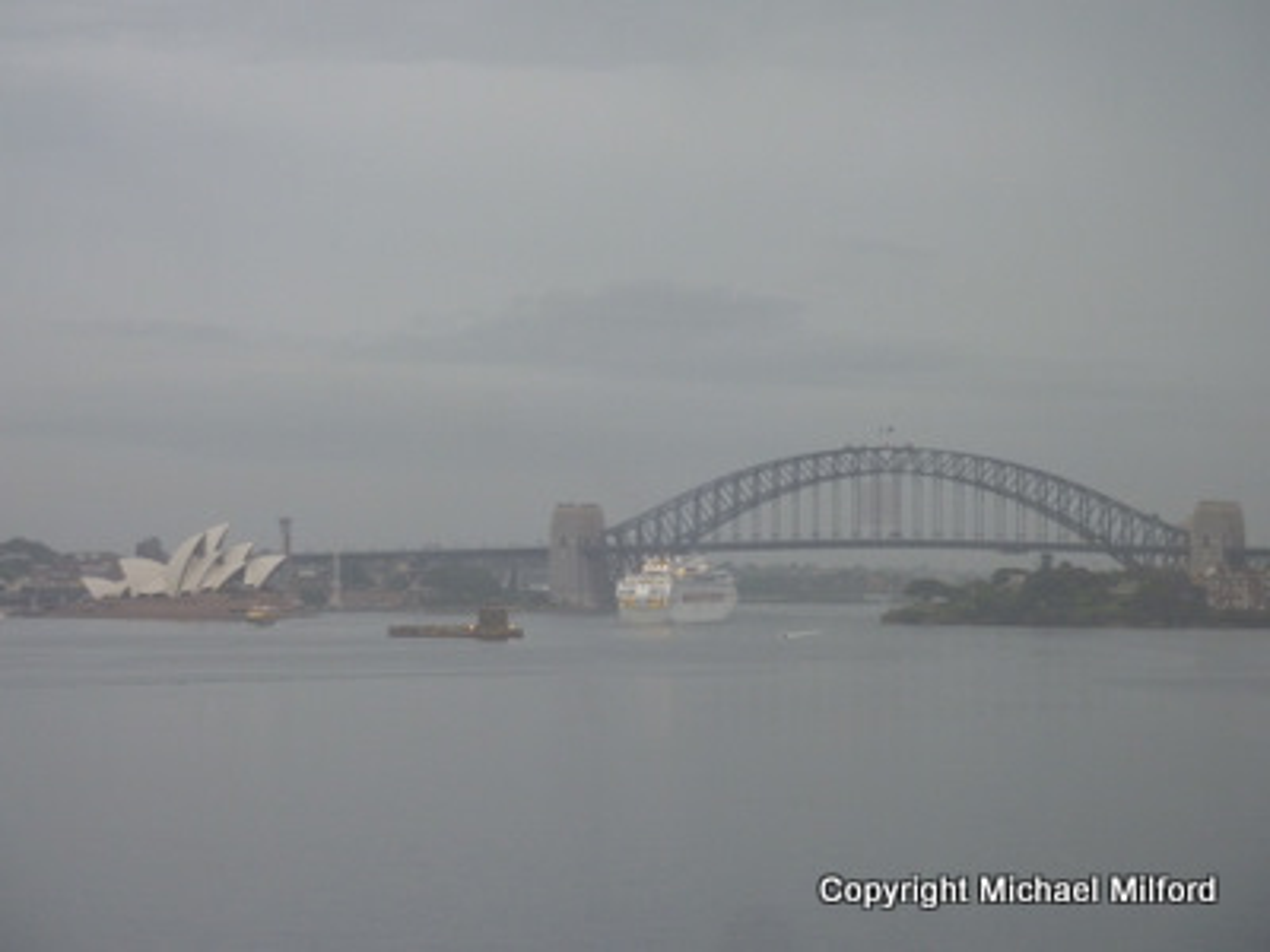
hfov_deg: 16.6
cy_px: 476
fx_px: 4366
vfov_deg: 12.5
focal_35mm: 119
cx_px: 635
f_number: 4.4
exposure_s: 1/50
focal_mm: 19.5
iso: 200
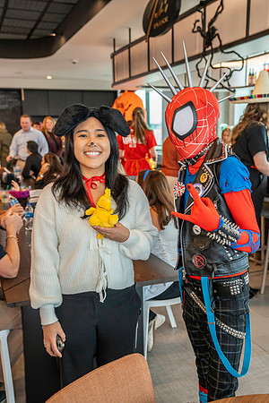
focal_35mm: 38
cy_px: 202
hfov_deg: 35.1
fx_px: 426
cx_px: 134
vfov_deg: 50.7
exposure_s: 1/160
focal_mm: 38
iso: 2500
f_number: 4
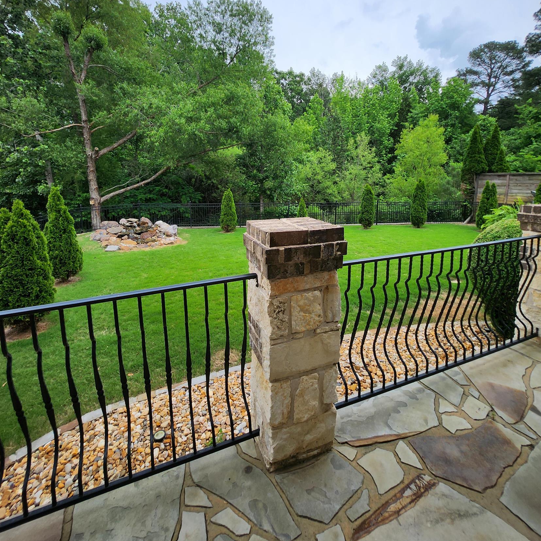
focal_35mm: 16
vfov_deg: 86.1
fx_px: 283
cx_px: 277
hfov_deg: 87.4
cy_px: 211
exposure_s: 1/805
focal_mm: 1.74
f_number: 2.2
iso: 32
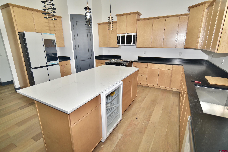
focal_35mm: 18
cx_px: 114
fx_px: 114
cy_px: 76
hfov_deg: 90.0
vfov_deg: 67.4
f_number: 3.5
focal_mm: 18
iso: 400
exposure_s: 1/250
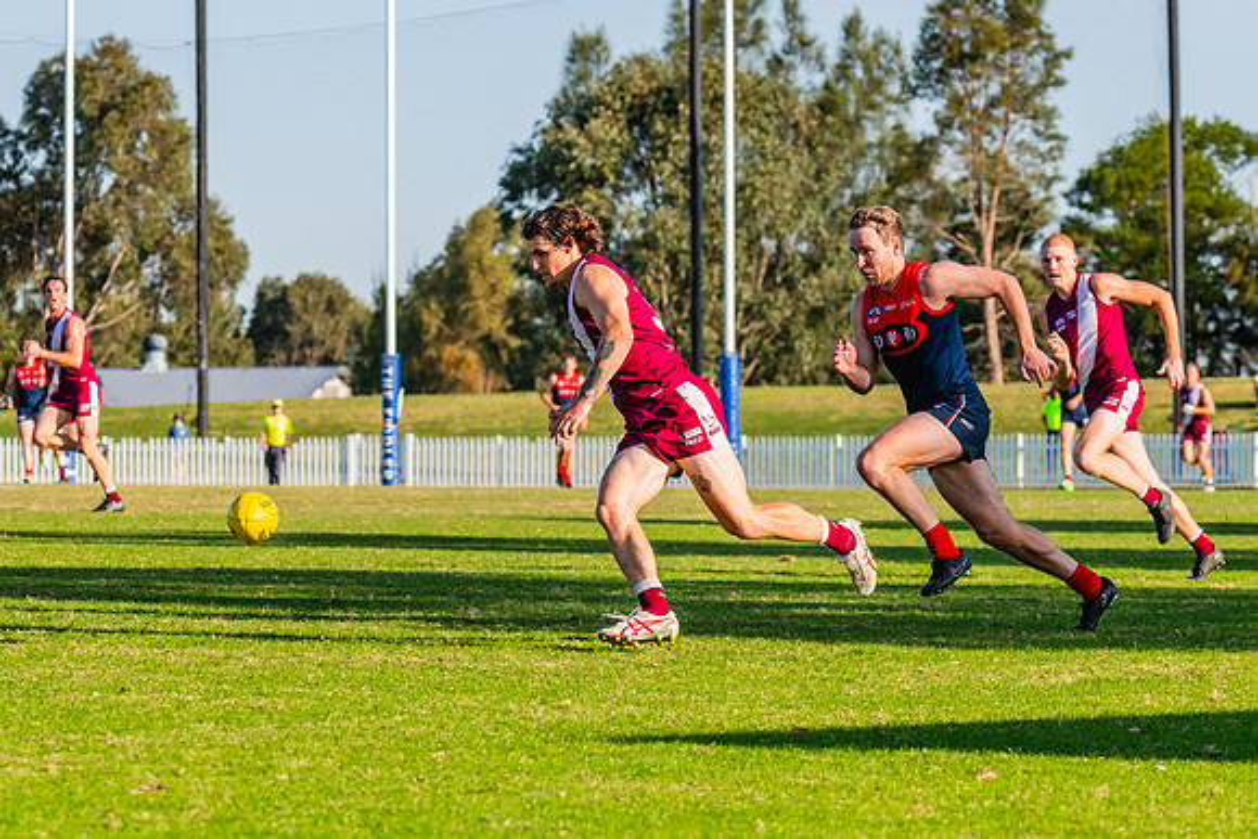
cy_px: 388
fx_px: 7615
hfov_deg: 9.4
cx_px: 618
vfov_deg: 6.3
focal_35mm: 218
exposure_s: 1/1250
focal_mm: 195
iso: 800
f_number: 10
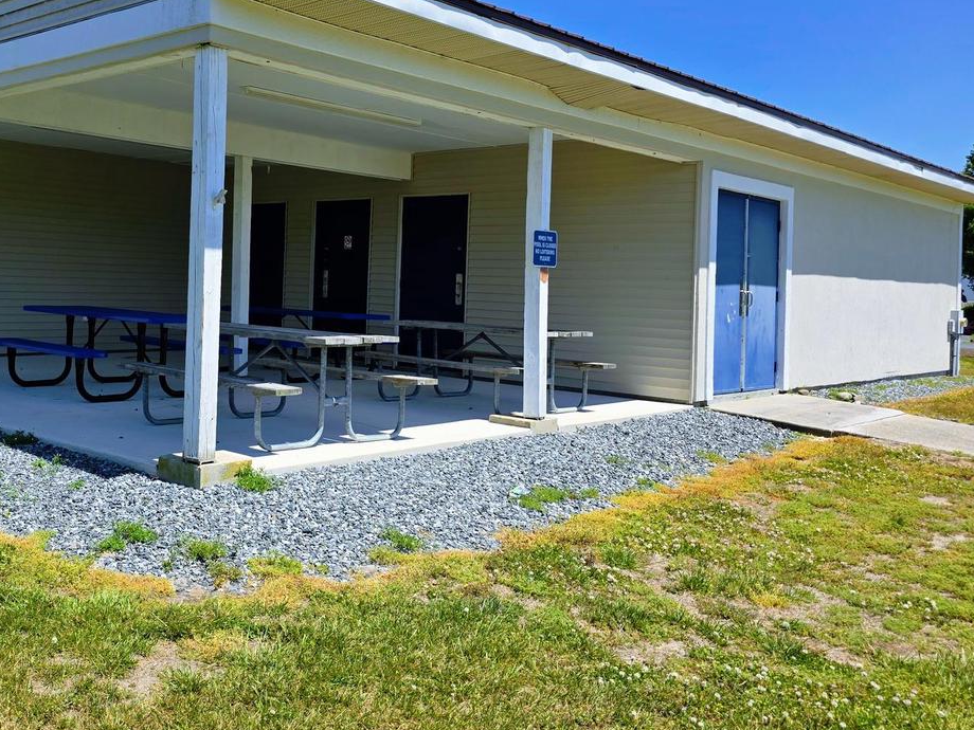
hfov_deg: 49.4
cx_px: 248
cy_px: 273
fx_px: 1013
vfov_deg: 39.4
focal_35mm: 36
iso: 80
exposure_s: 1/5296
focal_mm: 6.3
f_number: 1.7
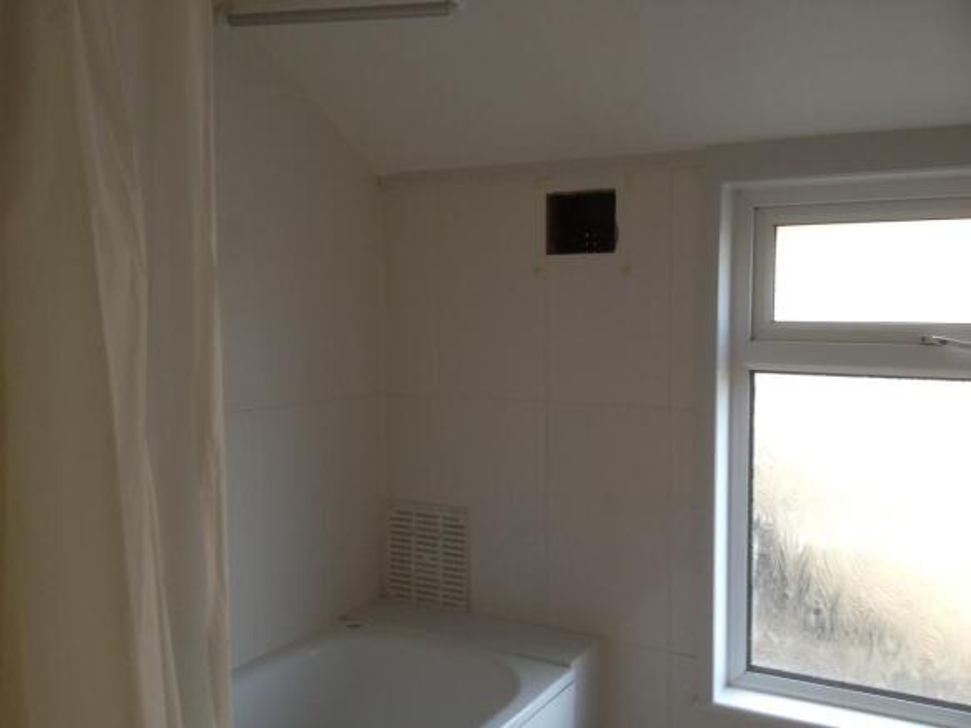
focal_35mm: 35
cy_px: 364
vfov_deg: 40.7
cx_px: 486
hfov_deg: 52.6
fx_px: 982
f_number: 2.4
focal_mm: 4.28
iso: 64
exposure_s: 1/25
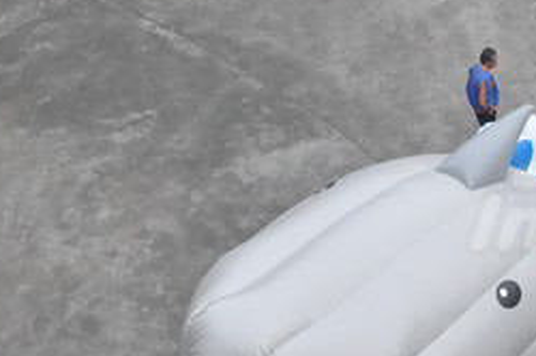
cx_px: 669
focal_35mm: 94
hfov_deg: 20.1
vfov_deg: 14.4
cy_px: 159
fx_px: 1405
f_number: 7.1
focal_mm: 21
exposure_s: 1/1600
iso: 3200
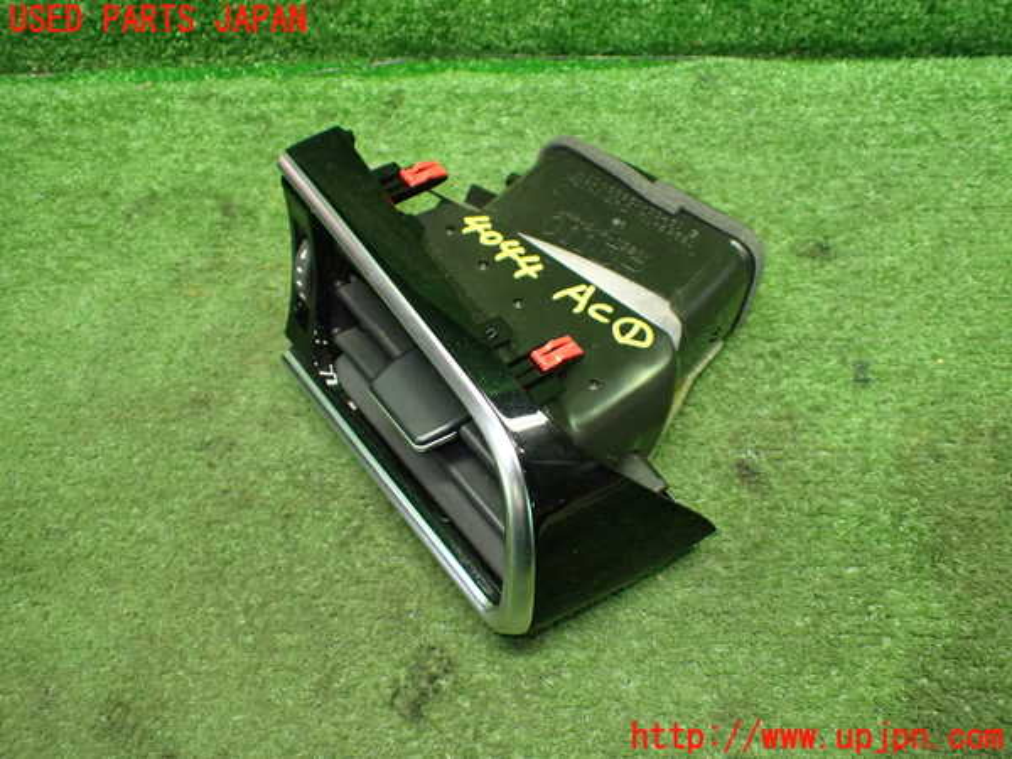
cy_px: 380
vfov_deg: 46.8
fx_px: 877
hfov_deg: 60.0
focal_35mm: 30
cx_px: 506
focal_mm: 5.4
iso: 800
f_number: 2.3
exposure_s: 1/80
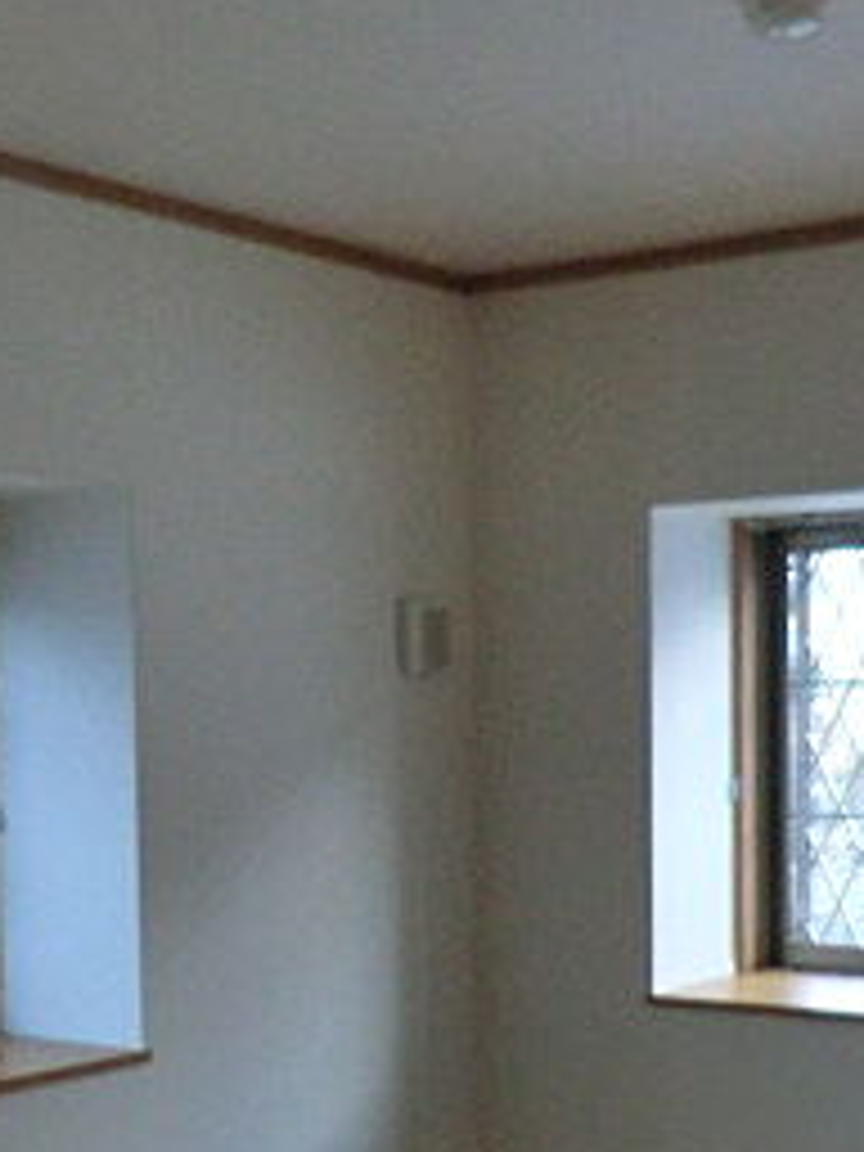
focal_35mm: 60
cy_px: 846
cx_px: 333
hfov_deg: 24.4
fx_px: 1997
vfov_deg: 31.7
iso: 500
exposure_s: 1/60
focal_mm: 4.3
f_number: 3.2
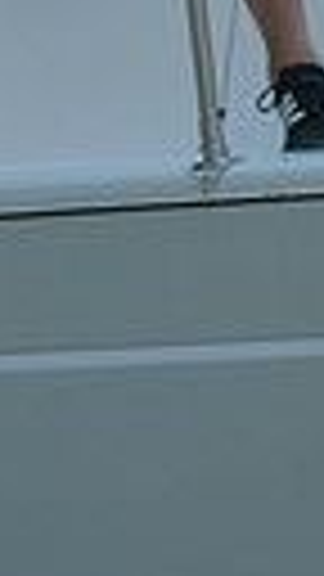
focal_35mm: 1897
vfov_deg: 1.1
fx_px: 28973
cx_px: 205
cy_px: -428
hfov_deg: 0.6
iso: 200
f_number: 4.5
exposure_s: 1/1600
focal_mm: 400
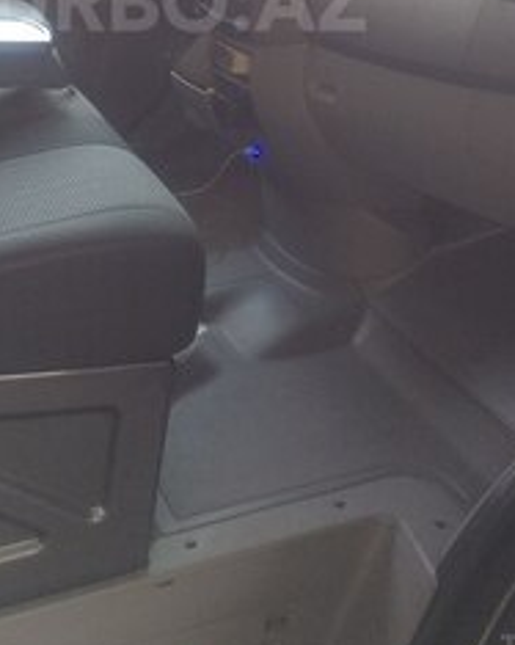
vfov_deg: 29.4
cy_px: 0
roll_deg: -0.1
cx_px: 154
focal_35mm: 60
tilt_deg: -12.2
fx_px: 1144
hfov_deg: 25.2
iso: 40
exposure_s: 1/33
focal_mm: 4.15
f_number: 2.2
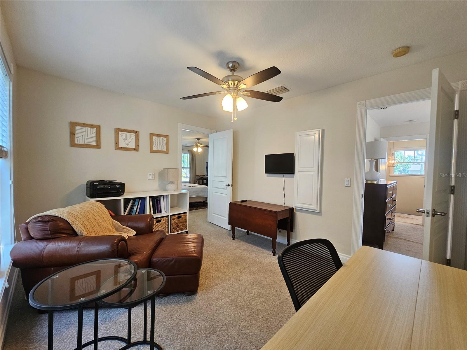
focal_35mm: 13
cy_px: 175
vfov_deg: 89.9
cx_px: 234
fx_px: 175
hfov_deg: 106.2
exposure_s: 1/60
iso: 160
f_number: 2.2
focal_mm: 2.2
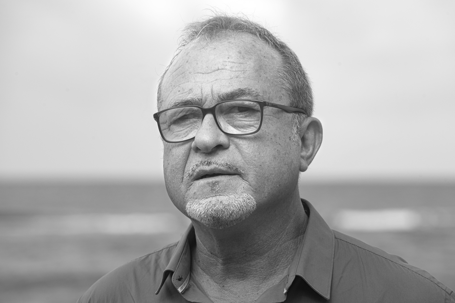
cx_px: 228
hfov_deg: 10.3
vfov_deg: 6.9
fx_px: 2529
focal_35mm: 200
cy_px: 152
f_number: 9
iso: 400
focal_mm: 200
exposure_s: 1/500
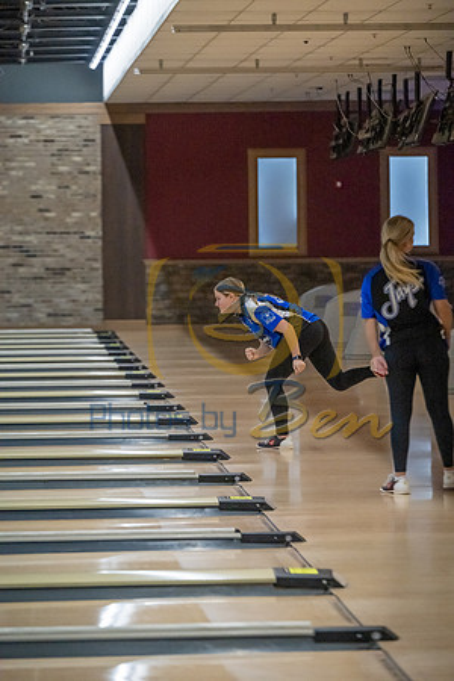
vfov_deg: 14.7
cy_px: 340
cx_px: 227
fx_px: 2648
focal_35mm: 140
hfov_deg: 9.8
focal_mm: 140
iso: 4000
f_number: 3.5
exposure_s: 1/800
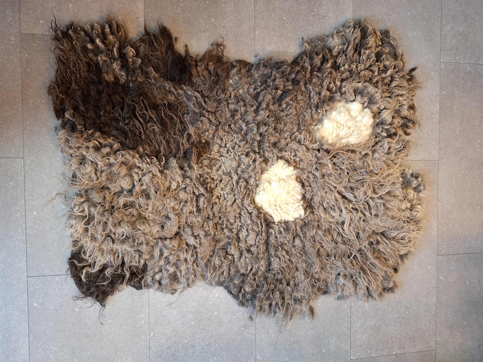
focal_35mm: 23
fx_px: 321
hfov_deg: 73.9
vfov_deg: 58.9
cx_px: 242
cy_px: 181
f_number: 1.8
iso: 250
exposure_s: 1/33
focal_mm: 5.54
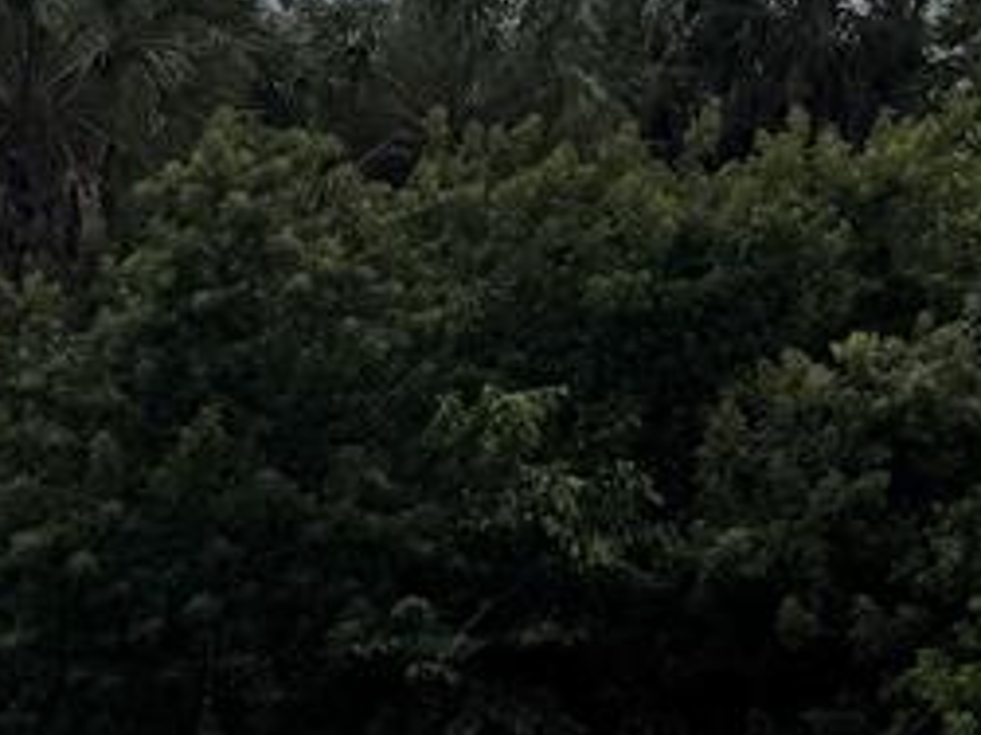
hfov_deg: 19.0
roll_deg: +1.4
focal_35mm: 98
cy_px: -168
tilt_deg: +14.6
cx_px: 1141
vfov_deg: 14.6
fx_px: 2776
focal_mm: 6.76
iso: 80
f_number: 1.78
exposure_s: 1/22727
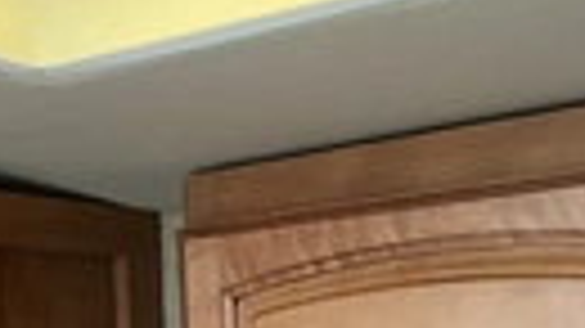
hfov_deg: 22.5
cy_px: 656
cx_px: 153
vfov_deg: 11.6
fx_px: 1458
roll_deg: +3.2
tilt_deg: -7.7
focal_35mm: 94
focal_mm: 3
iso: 100
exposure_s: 1/60
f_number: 1.8
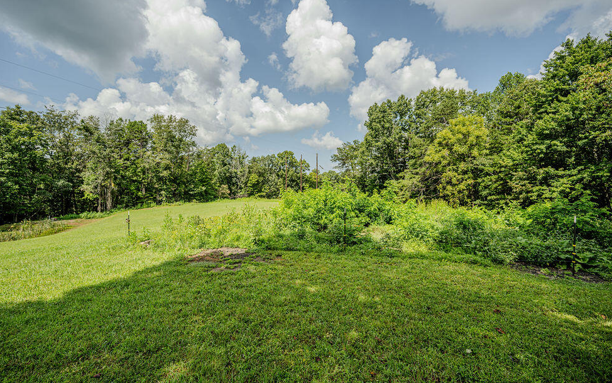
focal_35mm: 15
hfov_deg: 101.4
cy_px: 179
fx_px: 250
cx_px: 295
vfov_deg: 74.7
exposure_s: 1/3200
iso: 500
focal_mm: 14
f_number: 4
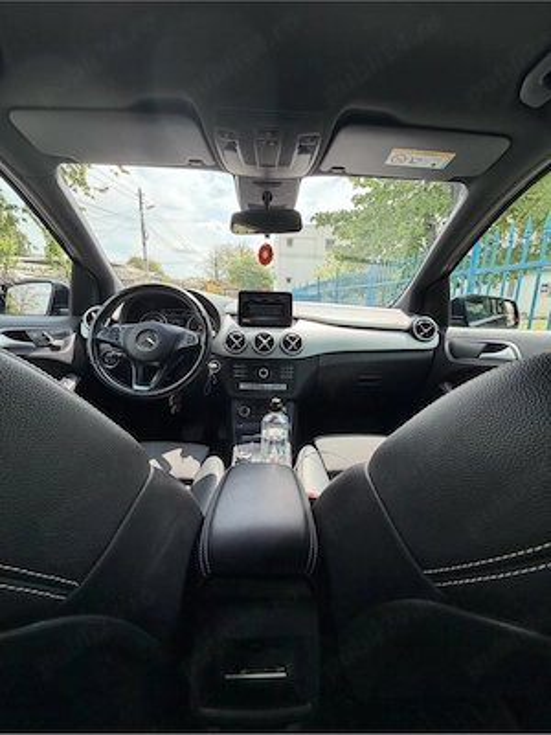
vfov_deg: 102.1
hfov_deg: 85.7
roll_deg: -0.8
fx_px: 297
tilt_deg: -13.2
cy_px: 368
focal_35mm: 14
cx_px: 276
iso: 50
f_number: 2.2
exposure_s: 1/228
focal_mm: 2.22
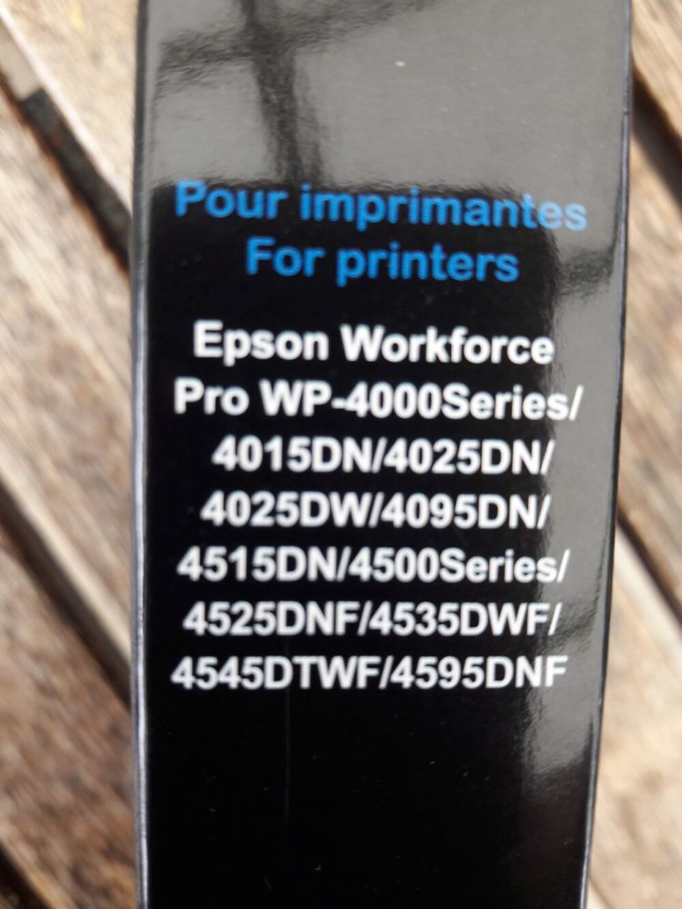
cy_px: 454
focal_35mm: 28
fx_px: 735
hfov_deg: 49.8
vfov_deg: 63.4
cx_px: 341
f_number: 1.9
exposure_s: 1/50
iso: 50
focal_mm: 3.7
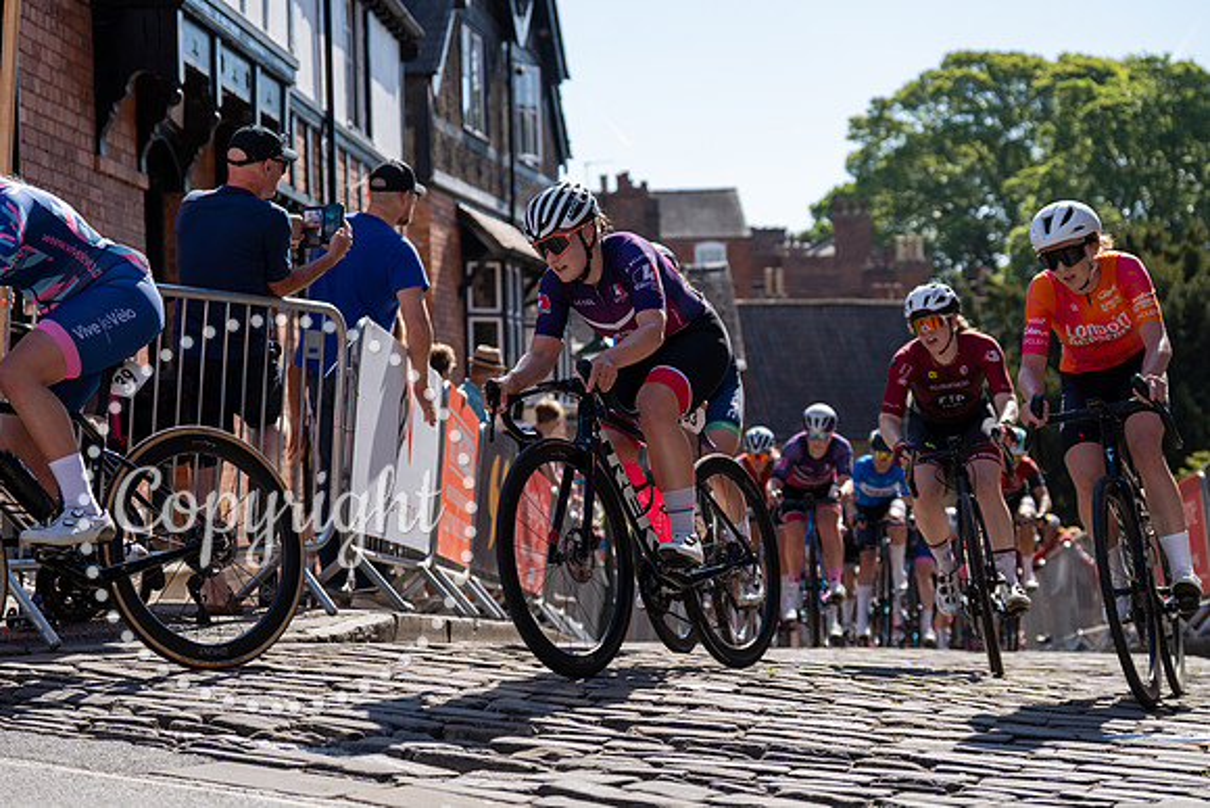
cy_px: 404
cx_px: 605
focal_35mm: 70
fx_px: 2353
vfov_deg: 19.5
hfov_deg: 28.8
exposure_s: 1/1000
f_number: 3.5
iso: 100
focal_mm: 70
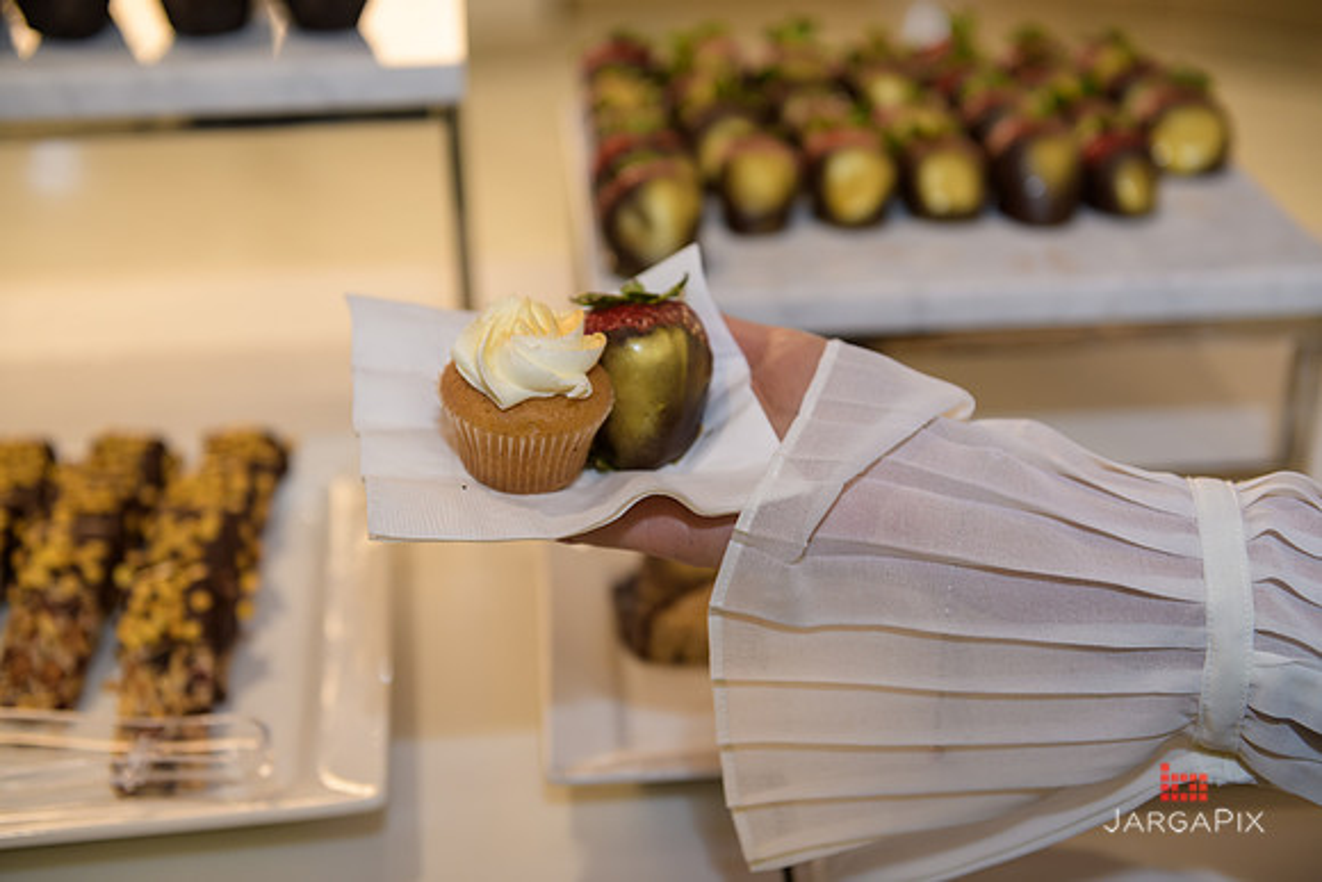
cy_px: 441
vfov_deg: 27.0
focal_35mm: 50
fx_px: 1836
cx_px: 661
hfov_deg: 39.6
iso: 400
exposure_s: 1/125
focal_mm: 50
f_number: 3.2
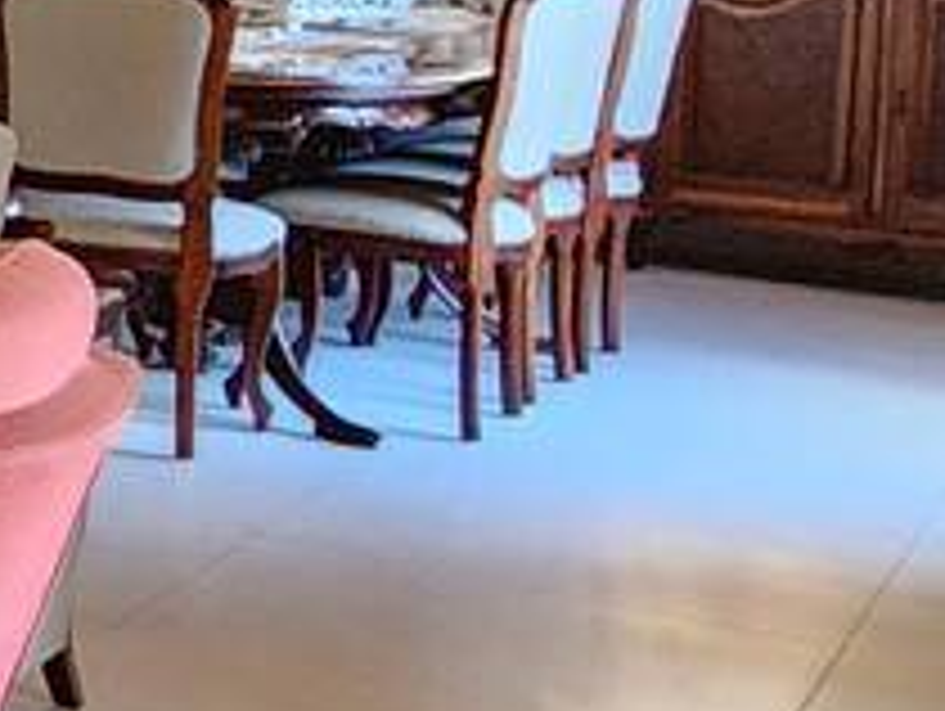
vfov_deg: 16.1
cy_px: -72
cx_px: -1678
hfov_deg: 12.6
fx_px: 2432
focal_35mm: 89
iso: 400
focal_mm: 2.2
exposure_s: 1/60
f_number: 2.2
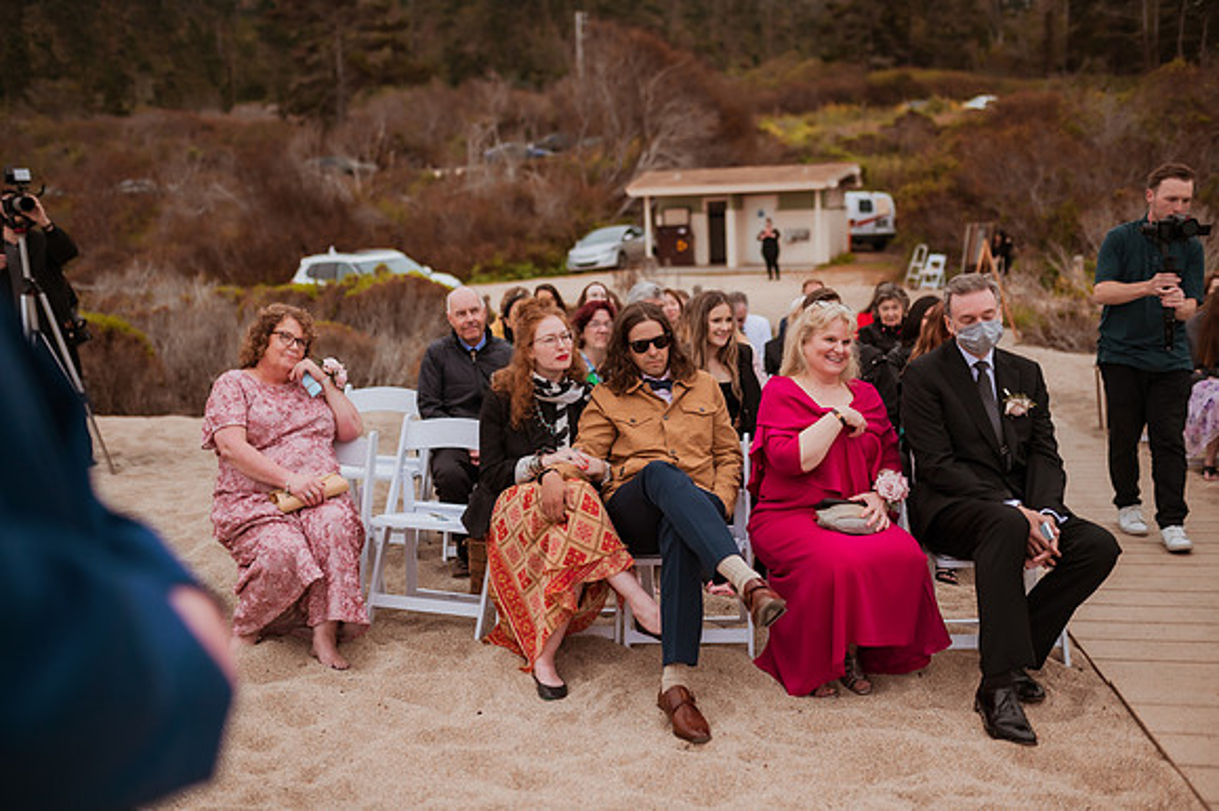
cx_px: 610
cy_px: 406
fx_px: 1184
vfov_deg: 37.8
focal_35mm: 35
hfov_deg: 54.5
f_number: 1.8
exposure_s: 1/3200
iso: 500
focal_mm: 35
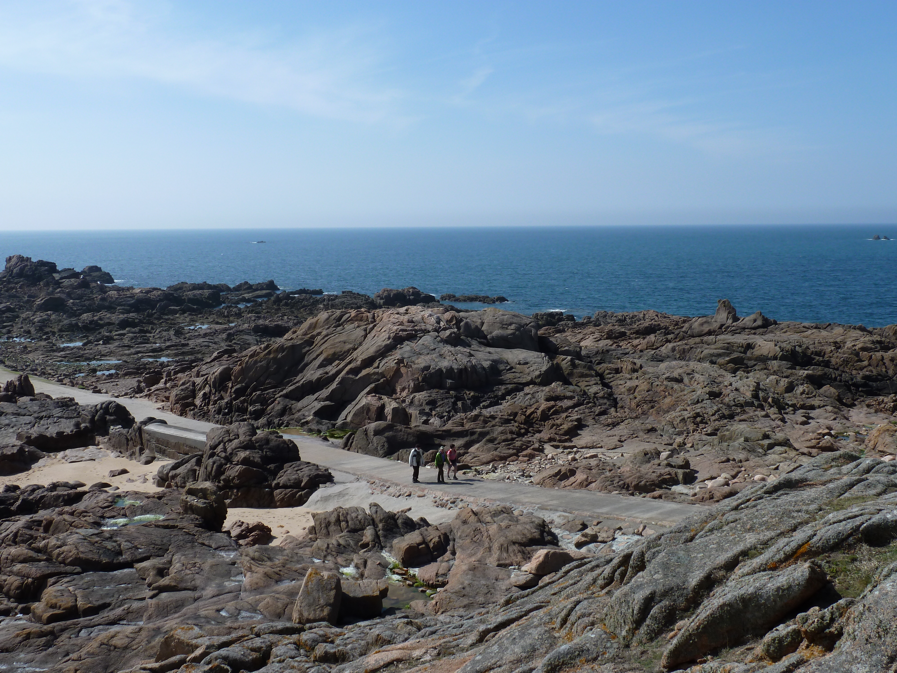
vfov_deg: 38.7
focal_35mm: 37
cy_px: 336
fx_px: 959
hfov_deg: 50.1
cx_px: 448
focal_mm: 6.1
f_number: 5.6
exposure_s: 1/400
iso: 80
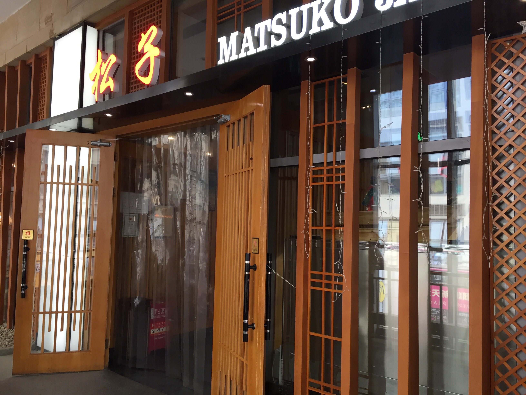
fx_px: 441
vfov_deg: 48.2
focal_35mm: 29
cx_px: 263
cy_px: 198
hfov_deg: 61.7
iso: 40
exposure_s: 1/33
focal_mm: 4.15
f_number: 2.2
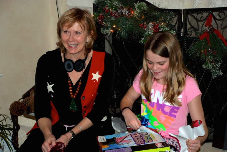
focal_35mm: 93
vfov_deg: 14.7
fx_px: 587
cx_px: 114
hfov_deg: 21.9
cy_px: 76
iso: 200
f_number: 5.3
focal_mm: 62
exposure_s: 1/60
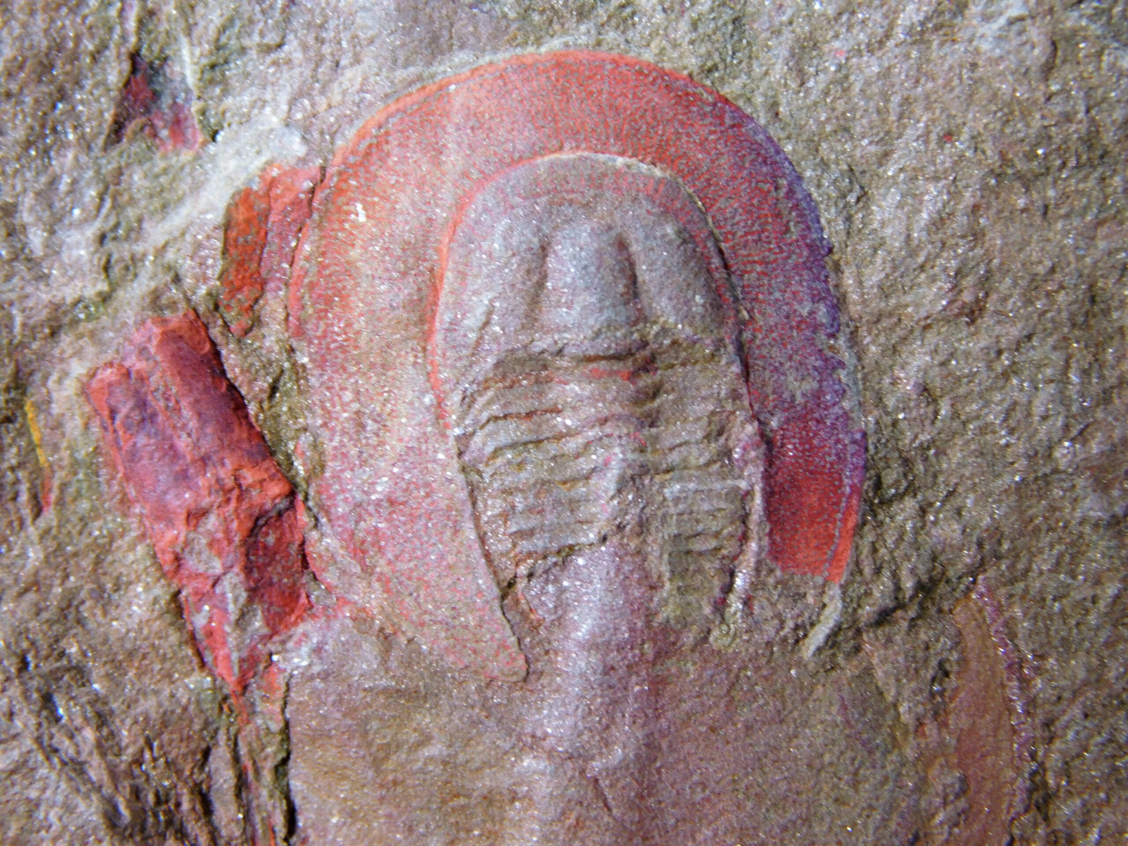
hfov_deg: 9.8
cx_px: 564
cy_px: 423
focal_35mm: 202
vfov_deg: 7.4
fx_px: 6582
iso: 125
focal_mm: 35.9
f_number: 5.4
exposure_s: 1/40
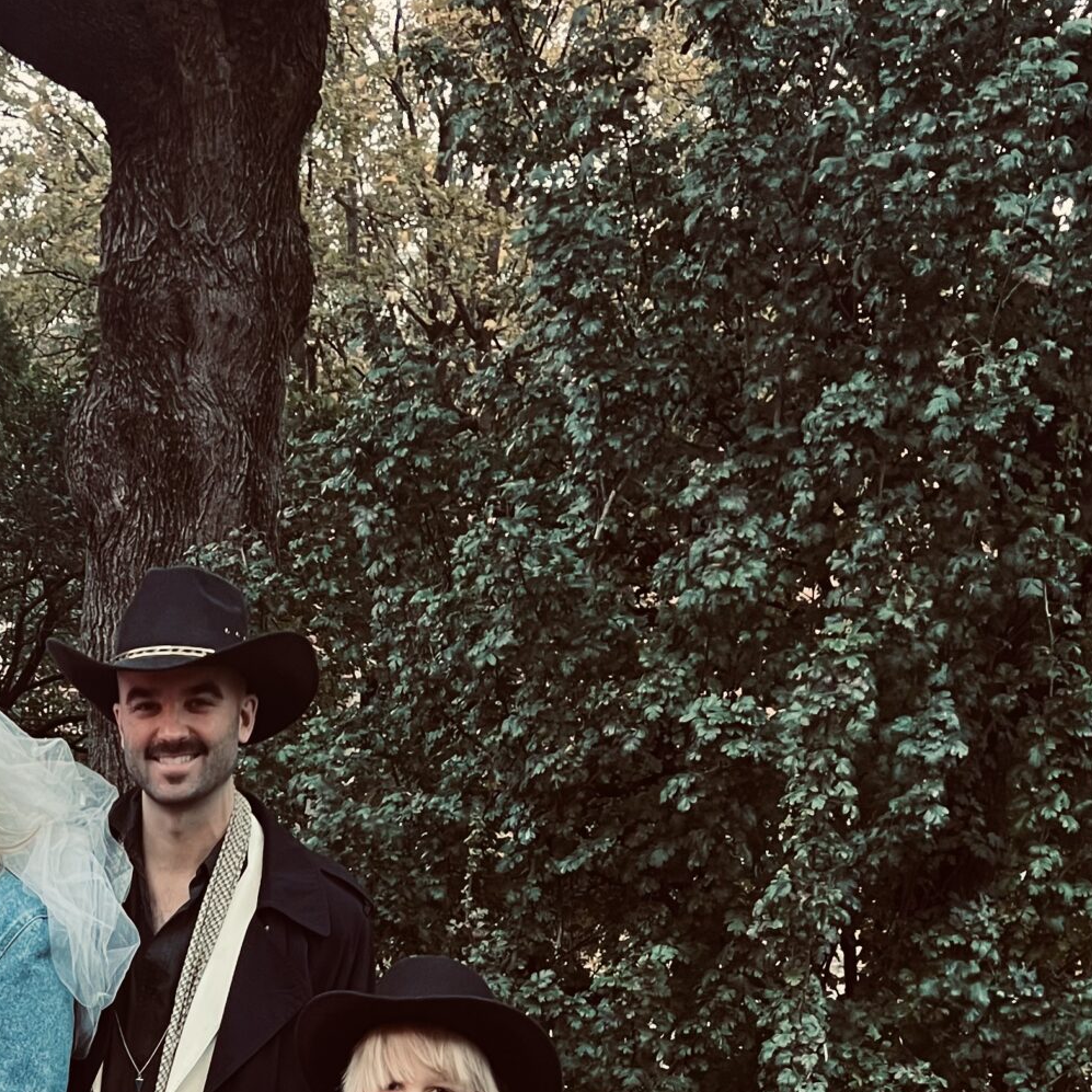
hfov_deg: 28.3
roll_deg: -2.2
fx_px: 2106
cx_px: 187
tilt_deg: -4.5
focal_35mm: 59
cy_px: 1100
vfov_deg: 27.4
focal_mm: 5.7
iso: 250
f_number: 1.5
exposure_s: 1/60
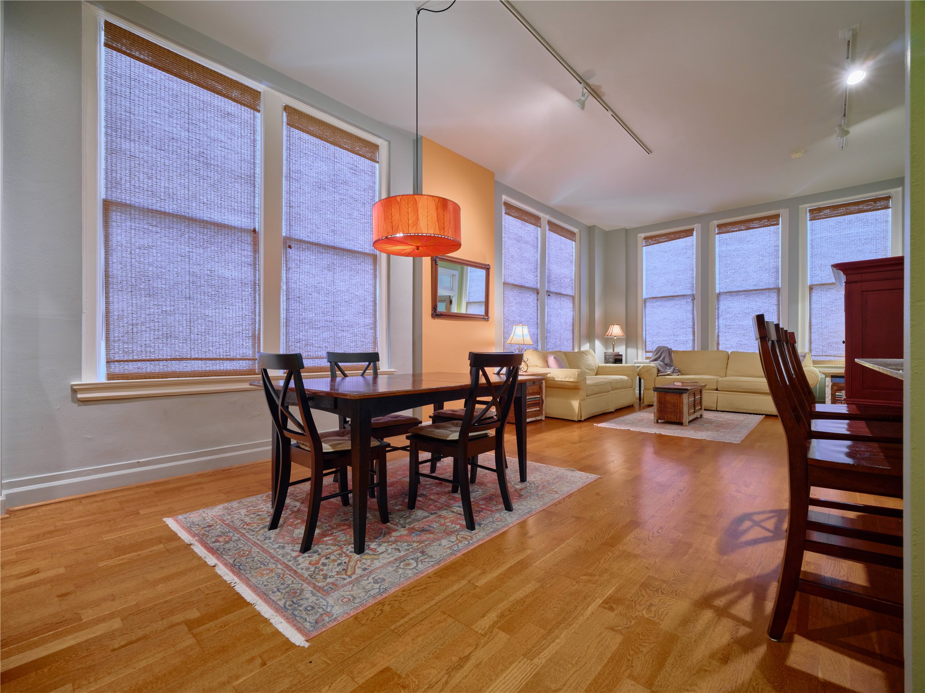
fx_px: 427
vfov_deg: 78.1
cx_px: 462
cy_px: 346
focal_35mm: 16
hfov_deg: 94.5
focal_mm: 20
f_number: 10
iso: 1250
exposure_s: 1
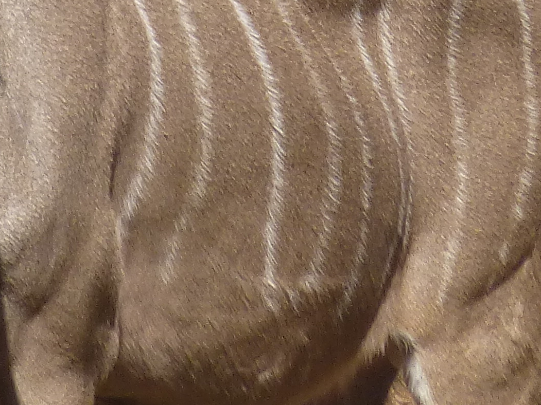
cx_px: 143
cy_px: -201
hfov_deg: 0.9
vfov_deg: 0.7
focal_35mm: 2269
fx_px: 35457
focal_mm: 86
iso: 100
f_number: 6.4
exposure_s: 1/250
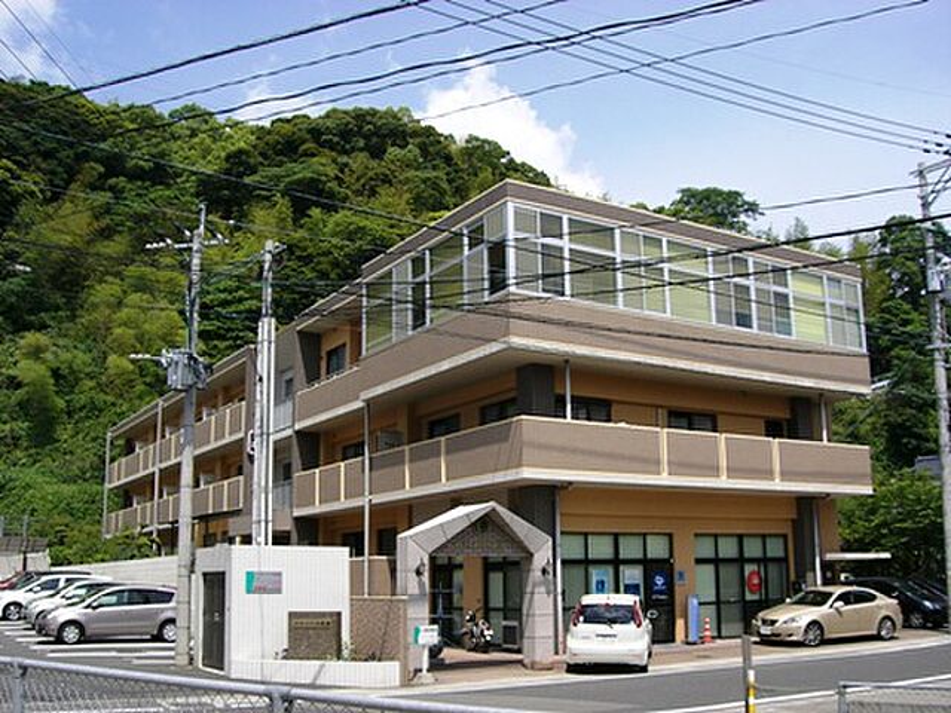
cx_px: 476
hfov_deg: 49.0
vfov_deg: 37.7
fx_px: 1044
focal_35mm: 38
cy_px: 356
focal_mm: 6.2
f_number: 4.3
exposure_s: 1/500
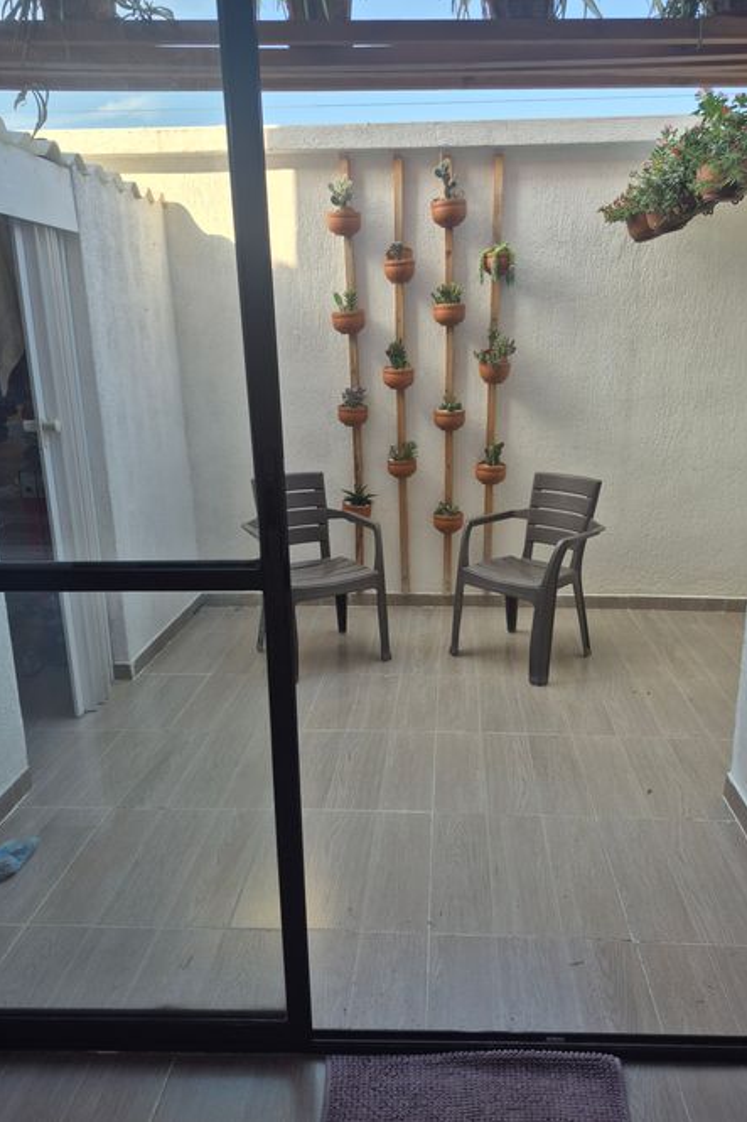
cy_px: 561
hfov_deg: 53.0
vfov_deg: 73.8
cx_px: 415
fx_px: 747
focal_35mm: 24
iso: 25
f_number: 1.8
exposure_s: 1/431
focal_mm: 5.4
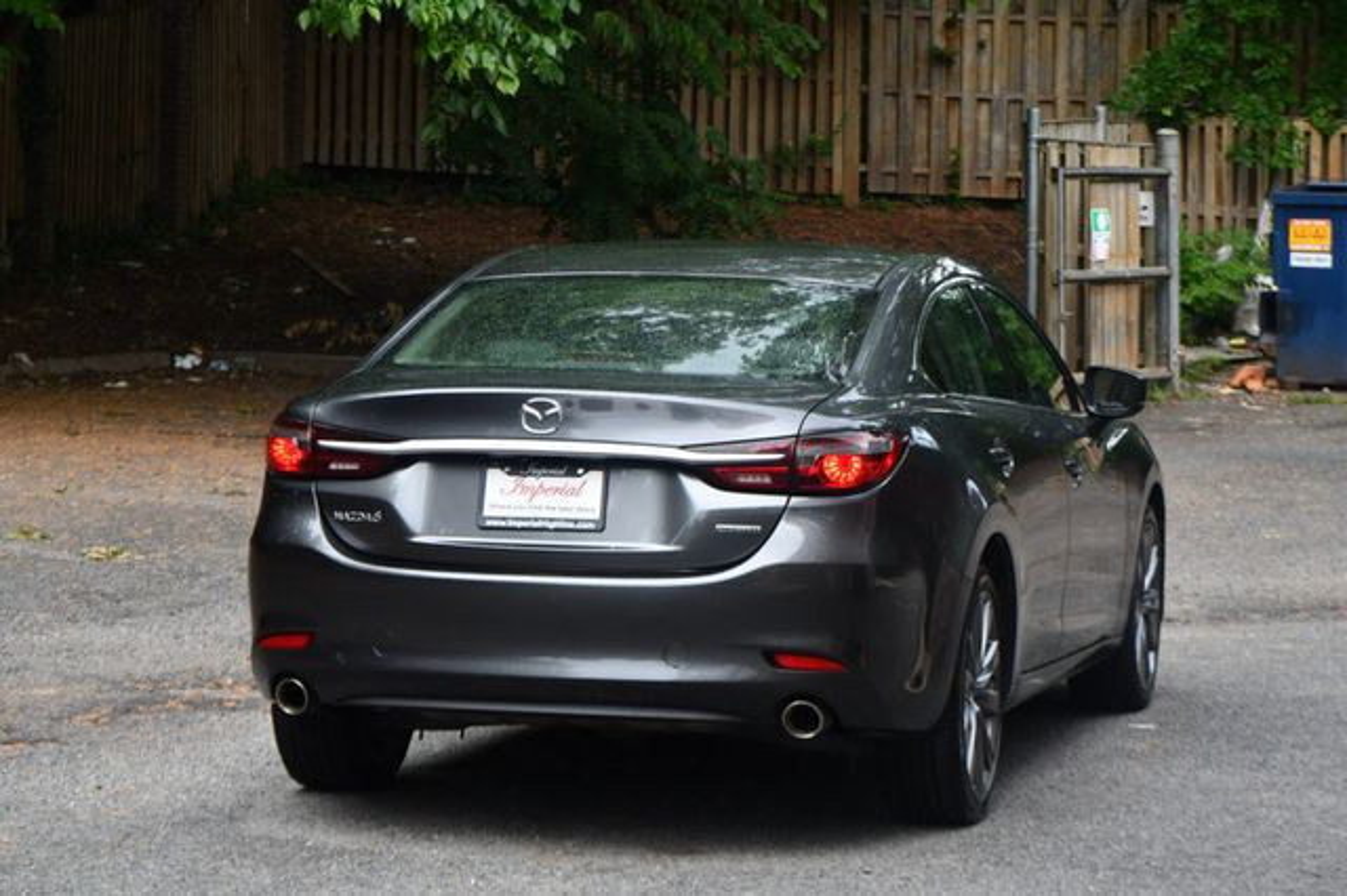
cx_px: 674
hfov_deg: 18.3
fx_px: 4188
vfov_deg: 12.2
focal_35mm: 112
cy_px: 448
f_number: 5.6
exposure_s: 1/250
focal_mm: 75
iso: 400
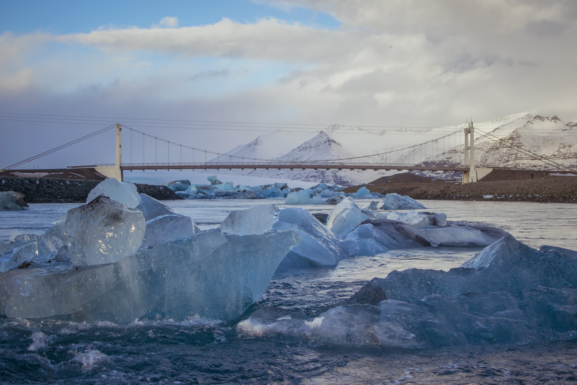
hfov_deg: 37.9
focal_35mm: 52
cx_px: 288
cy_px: 192
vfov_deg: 25.8
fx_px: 841
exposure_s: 1/1600
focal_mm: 35
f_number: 1.8
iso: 100
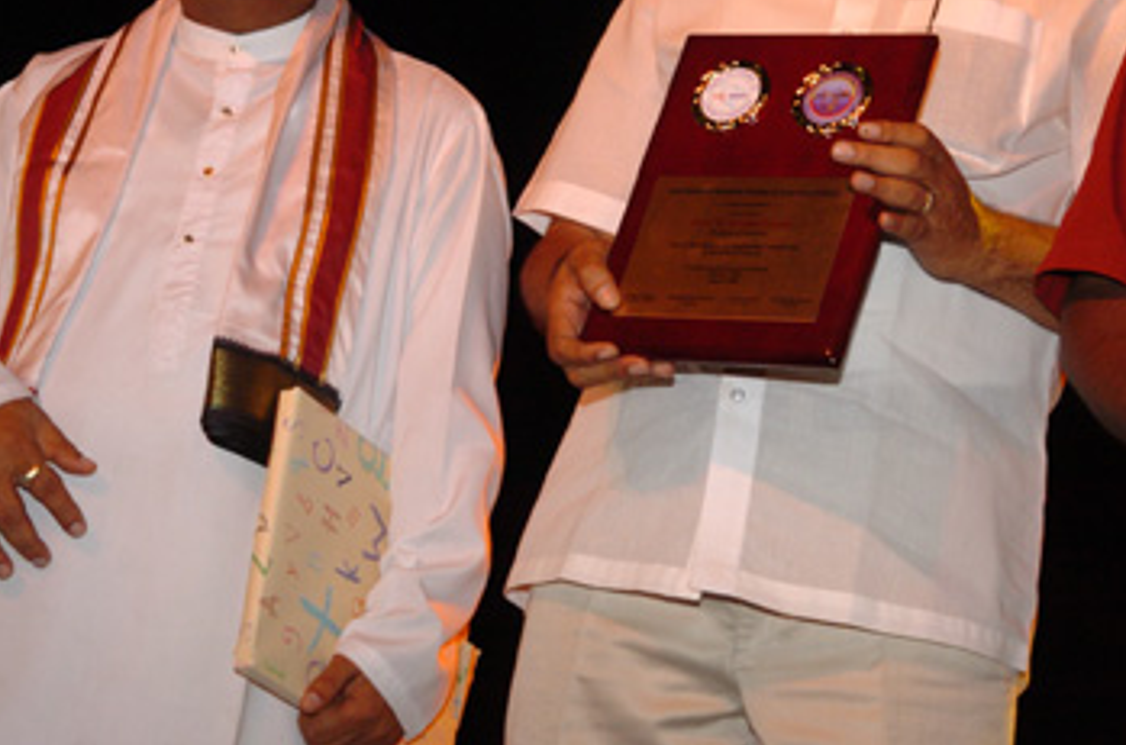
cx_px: 910
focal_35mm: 98
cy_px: 124
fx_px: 3058
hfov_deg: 20.6
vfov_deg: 13.8
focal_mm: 38
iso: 400
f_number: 4.5
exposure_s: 1/60
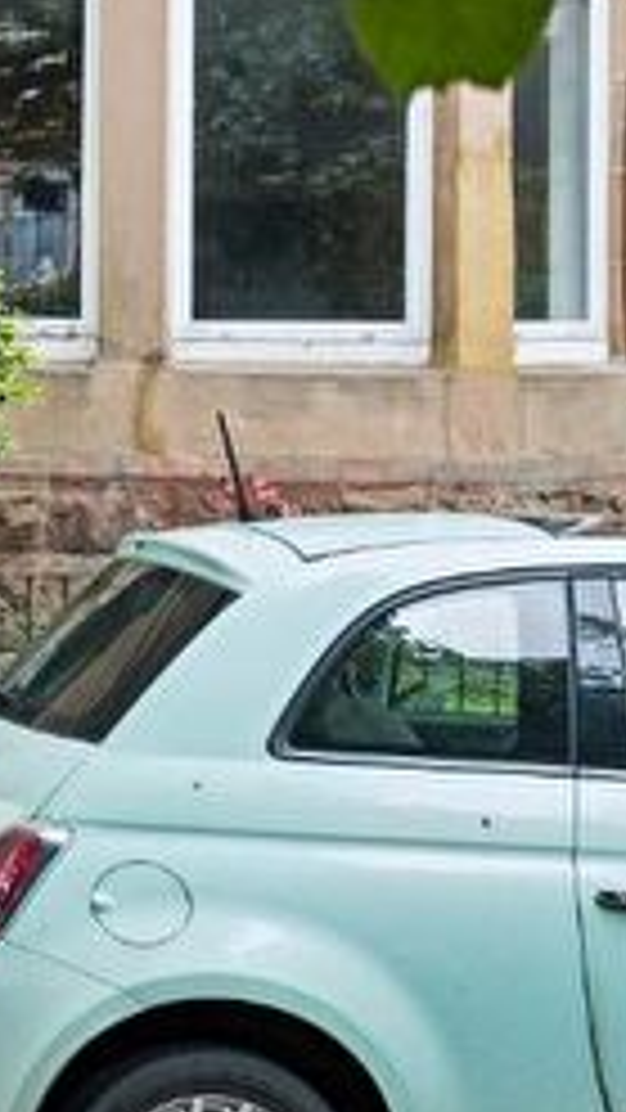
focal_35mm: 92
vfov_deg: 23.0
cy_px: 308
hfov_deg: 12.1
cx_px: -500
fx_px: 2714
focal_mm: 31
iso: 800
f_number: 4
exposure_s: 1/400
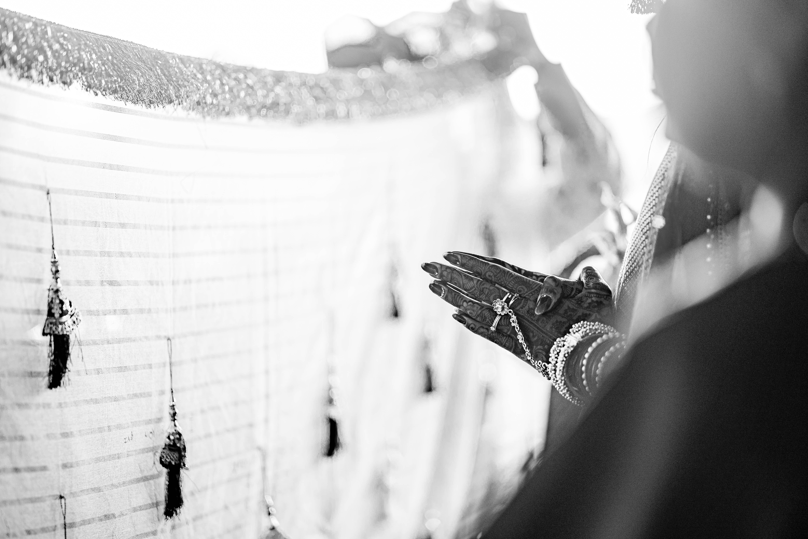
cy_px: 270
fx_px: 1908
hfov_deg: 23.9
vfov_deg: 16.1
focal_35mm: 85
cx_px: 404
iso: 200
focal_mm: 85
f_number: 1.8
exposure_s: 1/400
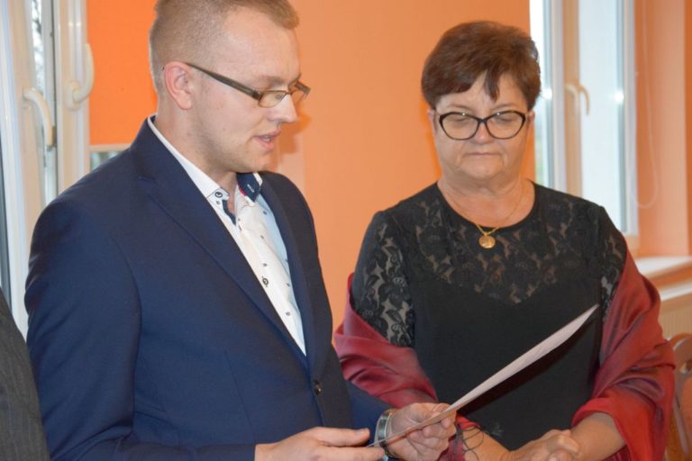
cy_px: 230
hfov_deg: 27.0
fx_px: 1442
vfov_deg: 18.2
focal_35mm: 75
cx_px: 346
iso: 3200
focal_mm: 50
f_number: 5
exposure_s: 1/60
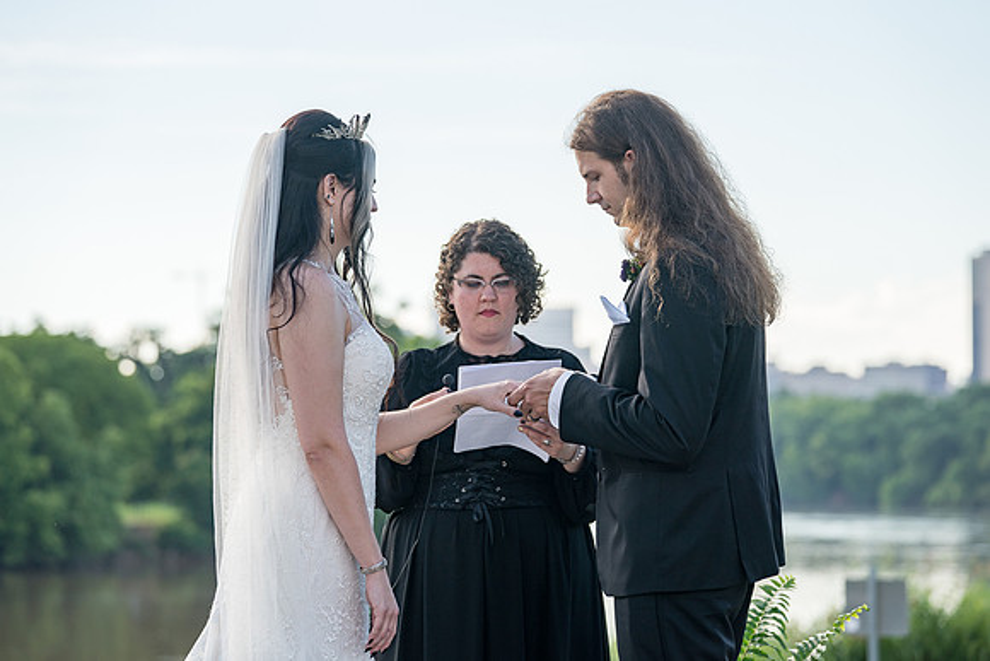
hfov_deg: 15.9
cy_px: 307
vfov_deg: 10.7
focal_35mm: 129
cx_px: 513
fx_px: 3538
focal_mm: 120
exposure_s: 1/500
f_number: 4
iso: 100
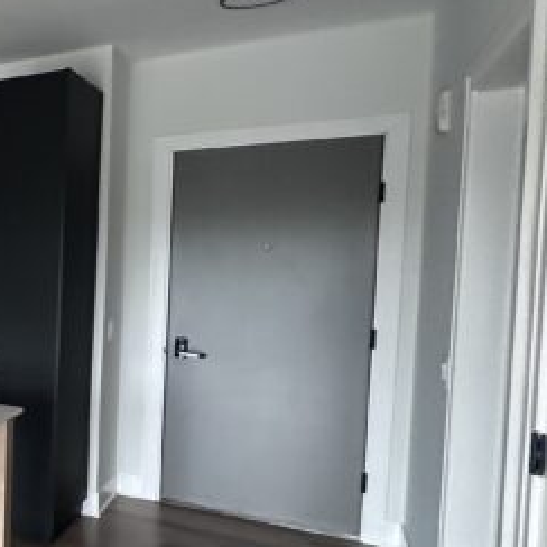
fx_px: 697
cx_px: -265
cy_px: 296
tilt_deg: -2.5
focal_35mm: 39
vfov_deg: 42.8
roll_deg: -0.4
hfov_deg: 28.6
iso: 800
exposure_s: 1/60
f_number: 2.2
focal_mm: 2.22
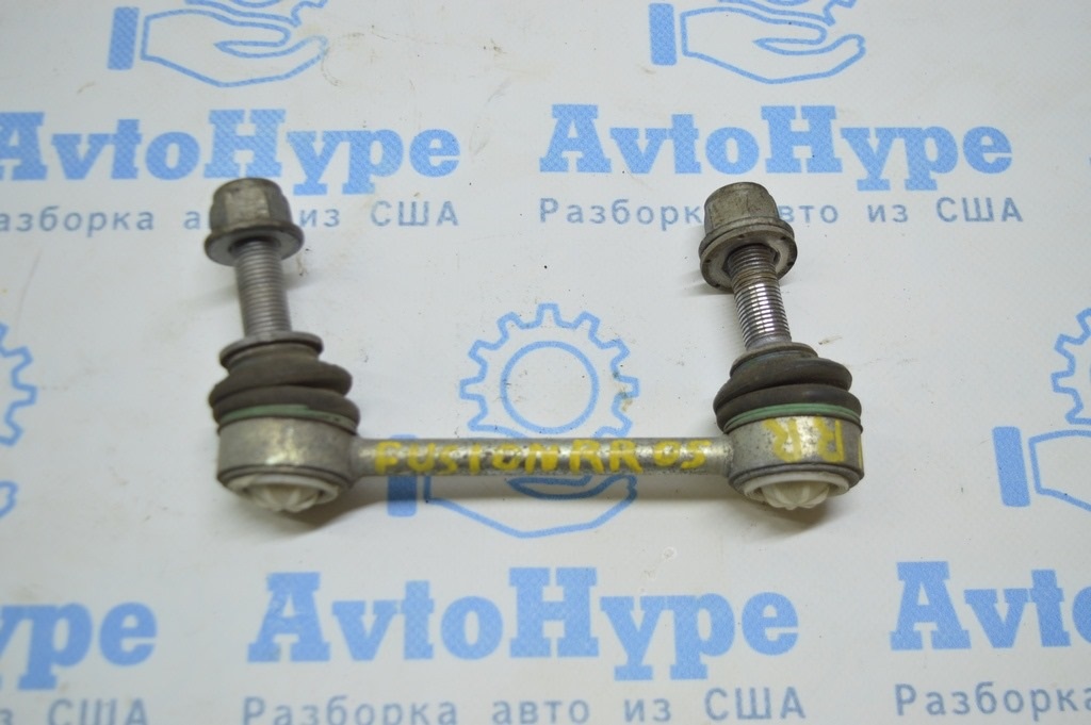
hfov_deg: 48.0
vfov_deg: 33.0
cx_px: 546
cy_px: 362
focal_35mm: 40
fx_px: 1226
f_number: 4
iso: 400
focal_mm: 27
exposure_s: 1/60
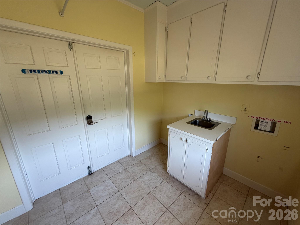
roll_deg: +0.2
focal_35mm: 14
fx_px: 121
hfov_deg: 102.1
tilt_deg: -16.0
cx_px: 150
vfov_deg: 85.7
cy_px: 112
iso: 200
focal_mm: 2.22
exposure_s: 1/121
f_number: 2.2
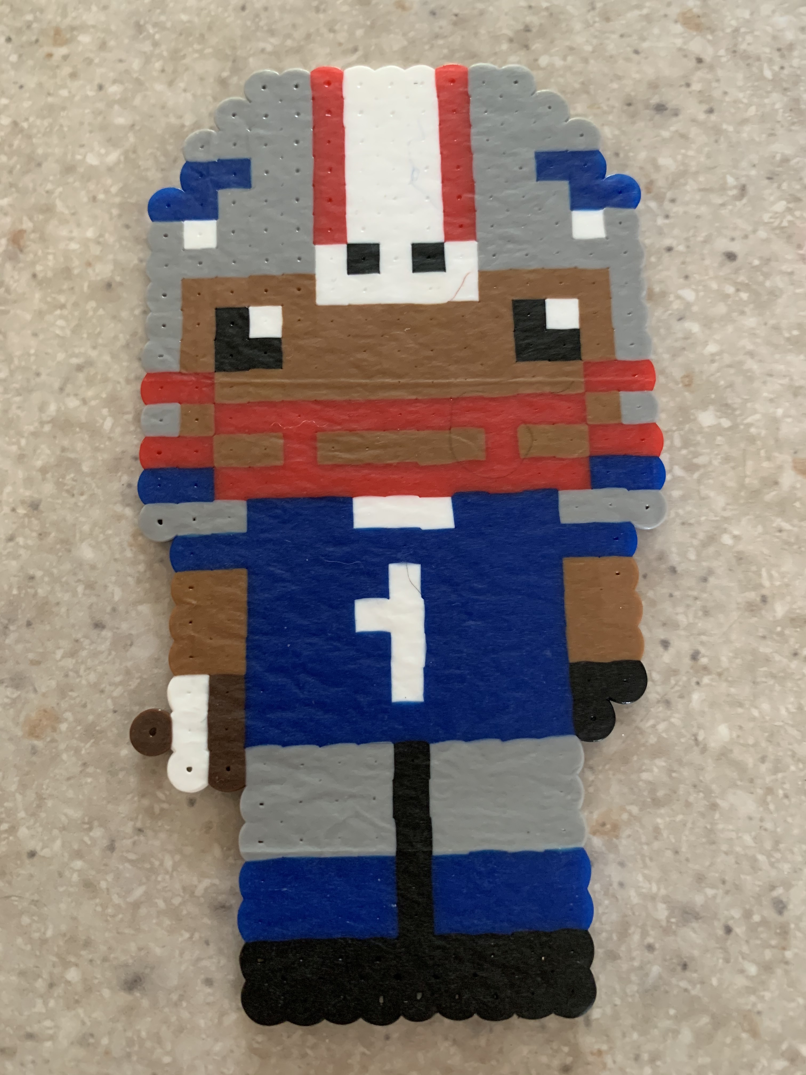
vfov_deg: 67.3
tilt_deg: -80.9
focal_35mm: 26
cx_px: 403
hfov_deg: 53.1
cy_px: 538
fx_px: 807
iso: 400
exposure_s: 1/40
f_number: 1.8
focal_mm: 4.25
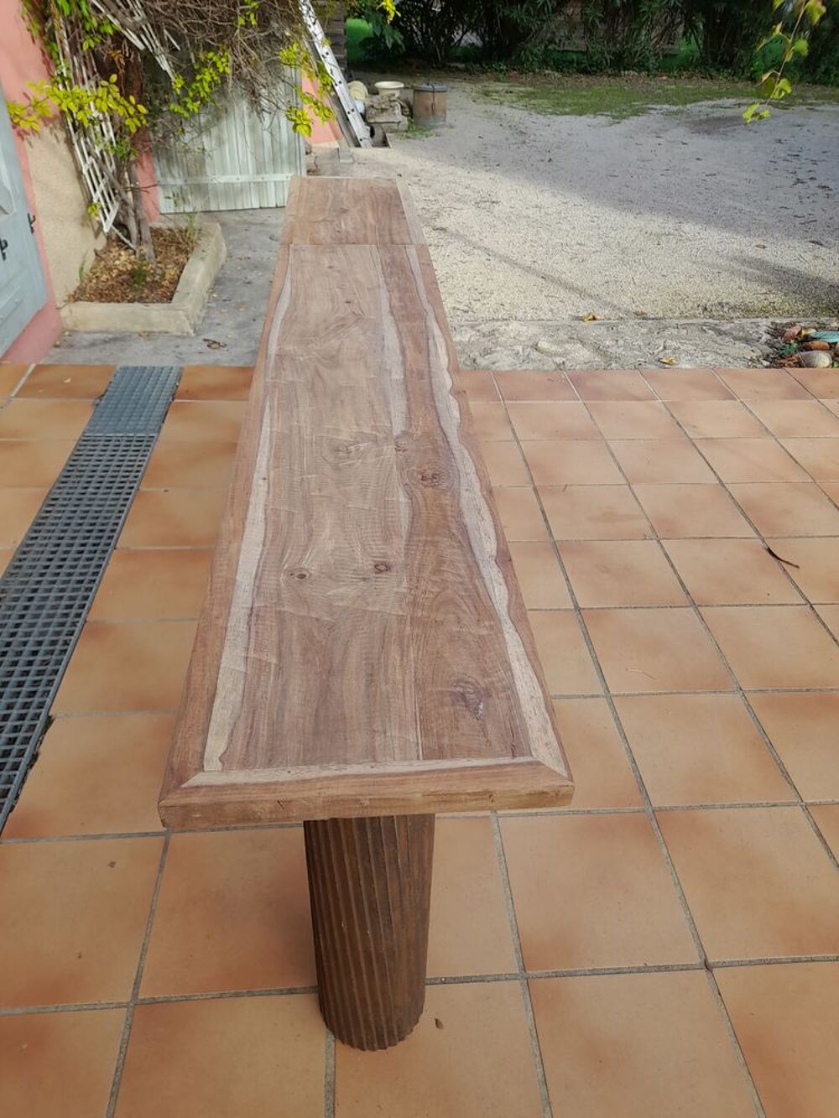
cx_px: 420
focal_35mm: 25
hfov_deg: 54.9
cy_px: 559
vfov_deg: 69.4
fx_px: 808
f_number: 2
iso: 20
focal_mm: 4.6
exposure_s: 1/165
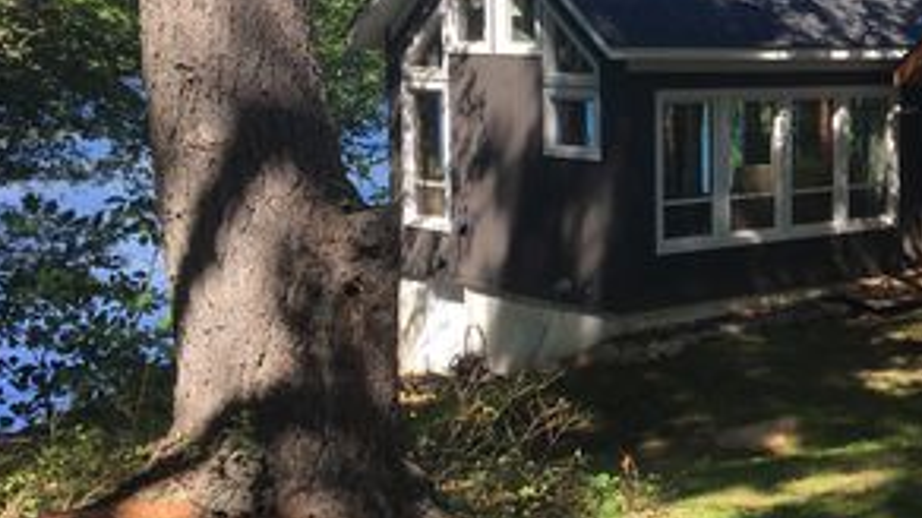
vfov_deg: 18.5
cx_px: 884
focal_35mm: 65
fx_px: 1589
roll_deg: -0.7
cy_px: 221
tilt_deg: -6.0
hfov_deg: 30.5
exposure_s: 1/513
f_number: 2.2
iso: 25
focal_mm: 4.15
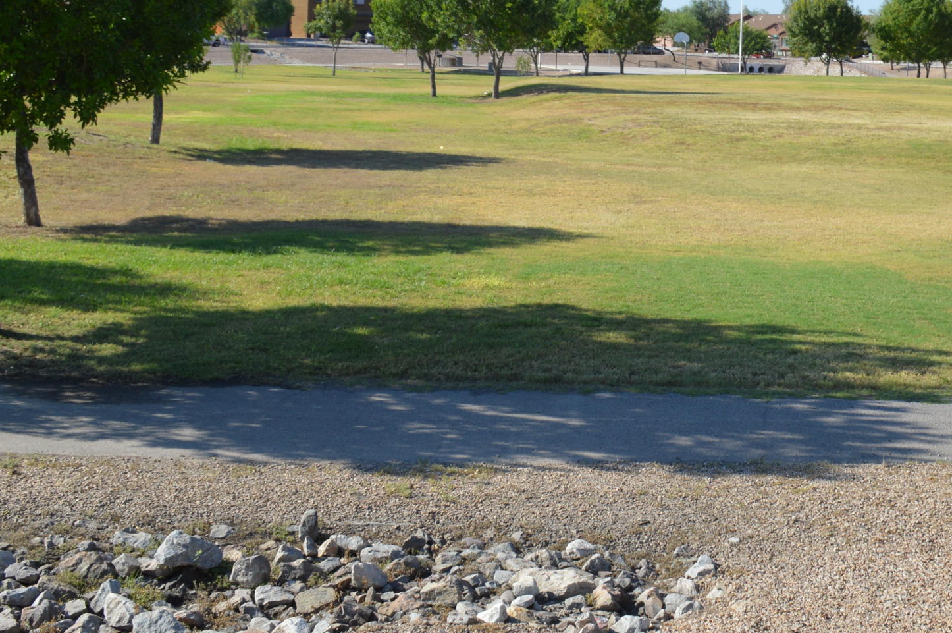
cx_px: 709
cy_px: 65
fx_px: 1479
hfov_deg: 34.9
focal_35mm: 56
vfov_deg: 23.5
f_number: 8
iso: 100
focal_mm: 18
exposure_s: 1/250
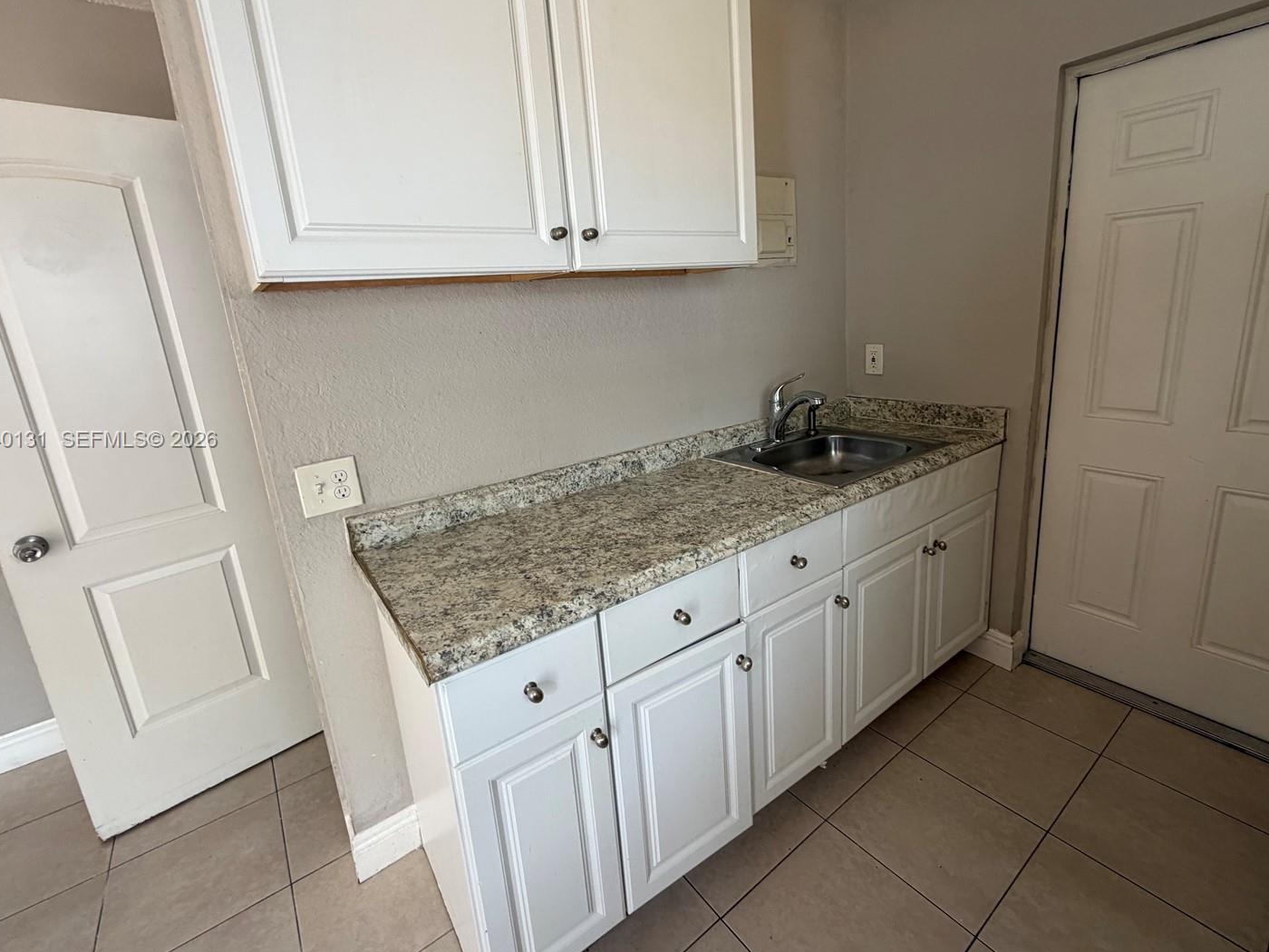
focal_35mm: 16
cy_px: 441
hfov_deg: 94.4
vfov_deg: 78.0
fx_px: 587
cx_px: 660
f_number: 2.2
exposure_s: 1/121
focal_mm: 2.22
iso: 200
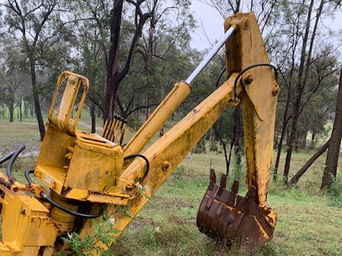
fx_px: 385
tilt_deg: -14.9
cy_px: 180
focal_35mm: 39
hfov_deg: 47.0
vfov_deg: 36.2
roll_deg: -1.2
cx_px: 111
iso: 25
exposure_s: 1/123
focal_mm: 4.25
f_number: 1.8
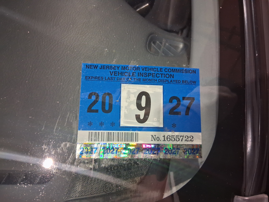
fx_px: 202
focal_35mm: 26
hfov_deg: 67.3
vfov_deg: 53.1
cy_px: 101
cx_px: 134
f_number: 1.8
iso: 500
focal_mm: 3.98
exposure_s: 1/40
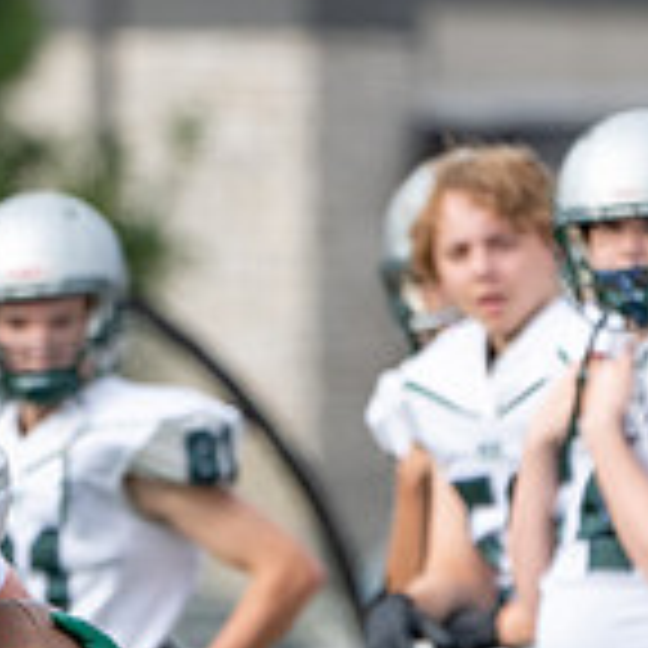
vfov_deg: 0.9
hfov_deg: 0.9
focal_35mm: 1899
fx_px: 40219
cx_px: -41
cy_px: 843
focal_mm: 400
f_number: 5.6
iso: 320
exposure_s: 1/1250
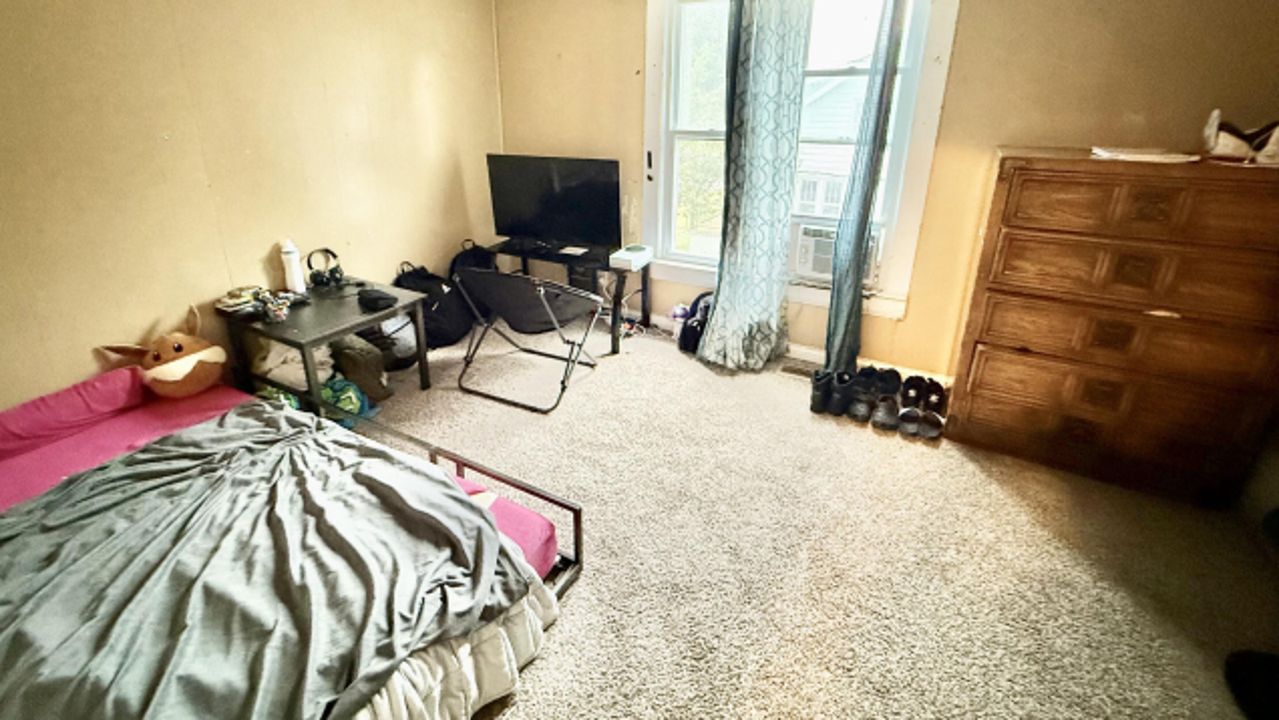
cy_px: 278
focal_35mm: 16
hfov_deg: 99.4
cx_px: 634
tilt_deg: -16.4
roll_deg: -0.9
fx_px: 543
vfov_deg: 66.3
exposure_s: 1/56
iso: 640
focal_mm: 2.22
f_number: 2.2
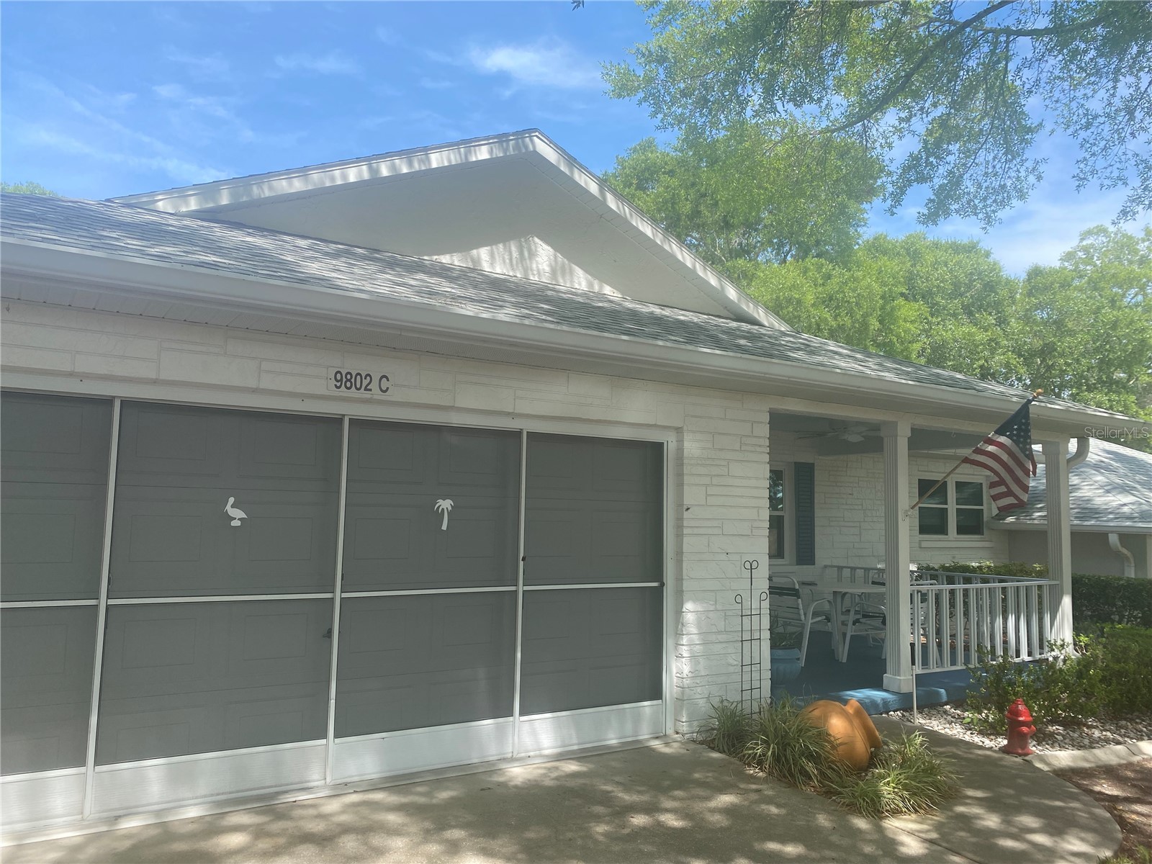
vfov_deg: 53.1
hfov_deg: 67.3
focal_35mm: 26
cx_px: 576
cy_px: 432
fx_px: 865
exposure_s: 1/858
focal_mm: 4.25
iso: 32
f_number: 1.8
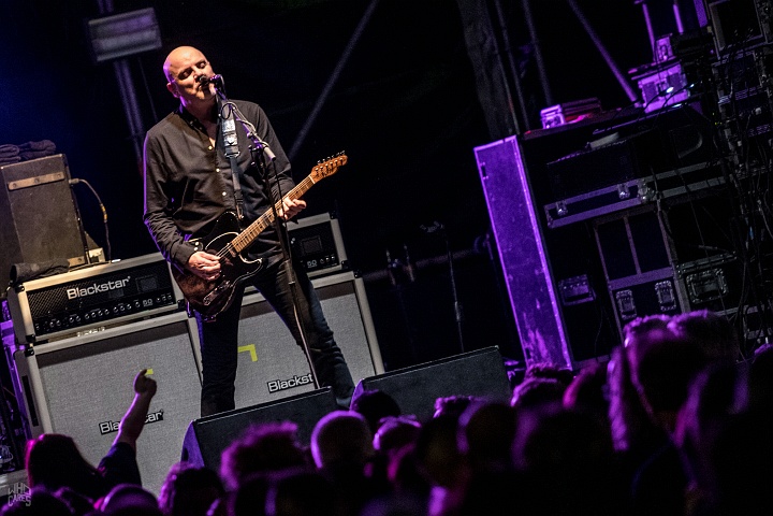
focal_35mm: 270
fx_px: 5797
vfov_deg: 5.1
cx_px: 386
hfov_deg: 7.6
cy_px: 258
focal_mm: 180
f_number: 2.8
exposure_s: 1/100
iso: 4000
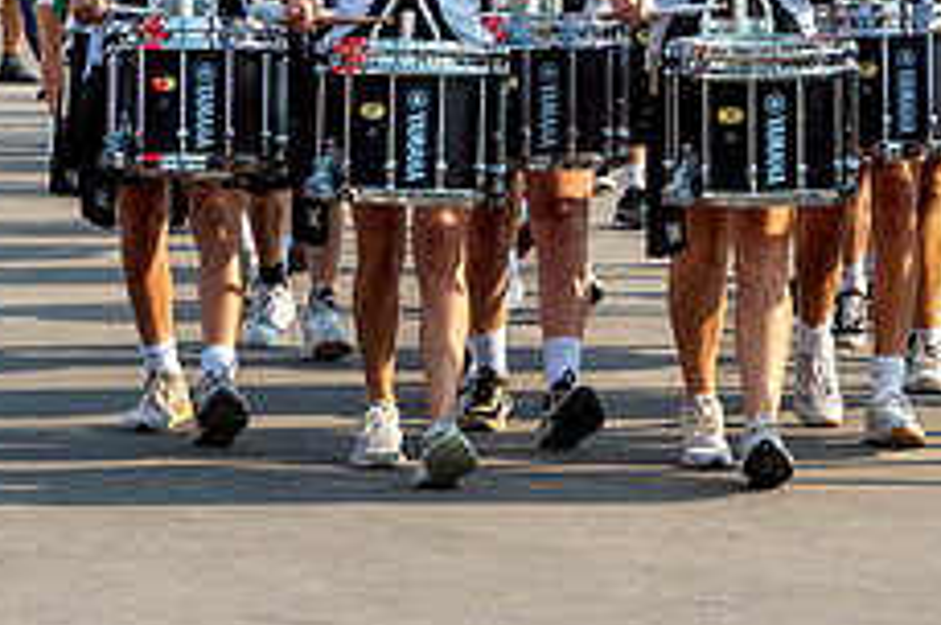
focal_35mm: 261
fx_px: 6813
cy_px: -63
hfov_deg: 7.9
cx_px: 876
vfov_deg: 5.2
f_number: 14
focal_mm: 95
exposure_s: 1/2000
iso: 1250
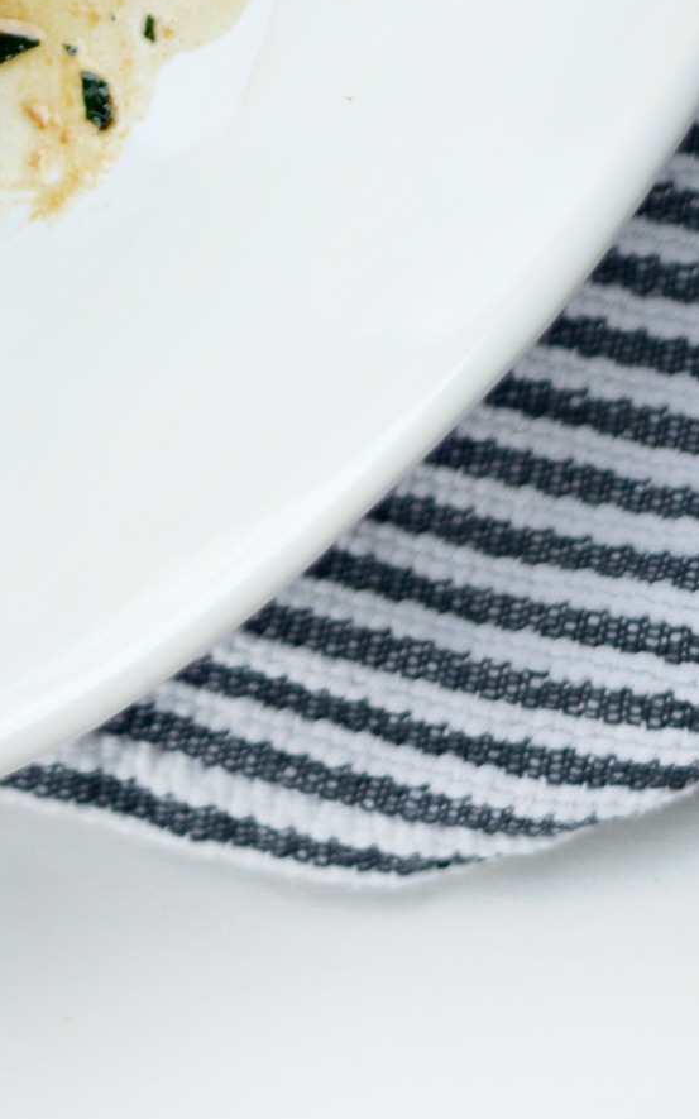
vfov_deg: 10.4
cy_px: -832
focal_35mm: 191
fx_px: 5823
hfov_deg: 6.7
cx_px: -566
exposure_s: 1/320
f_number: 2.8
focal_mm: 50
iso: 280
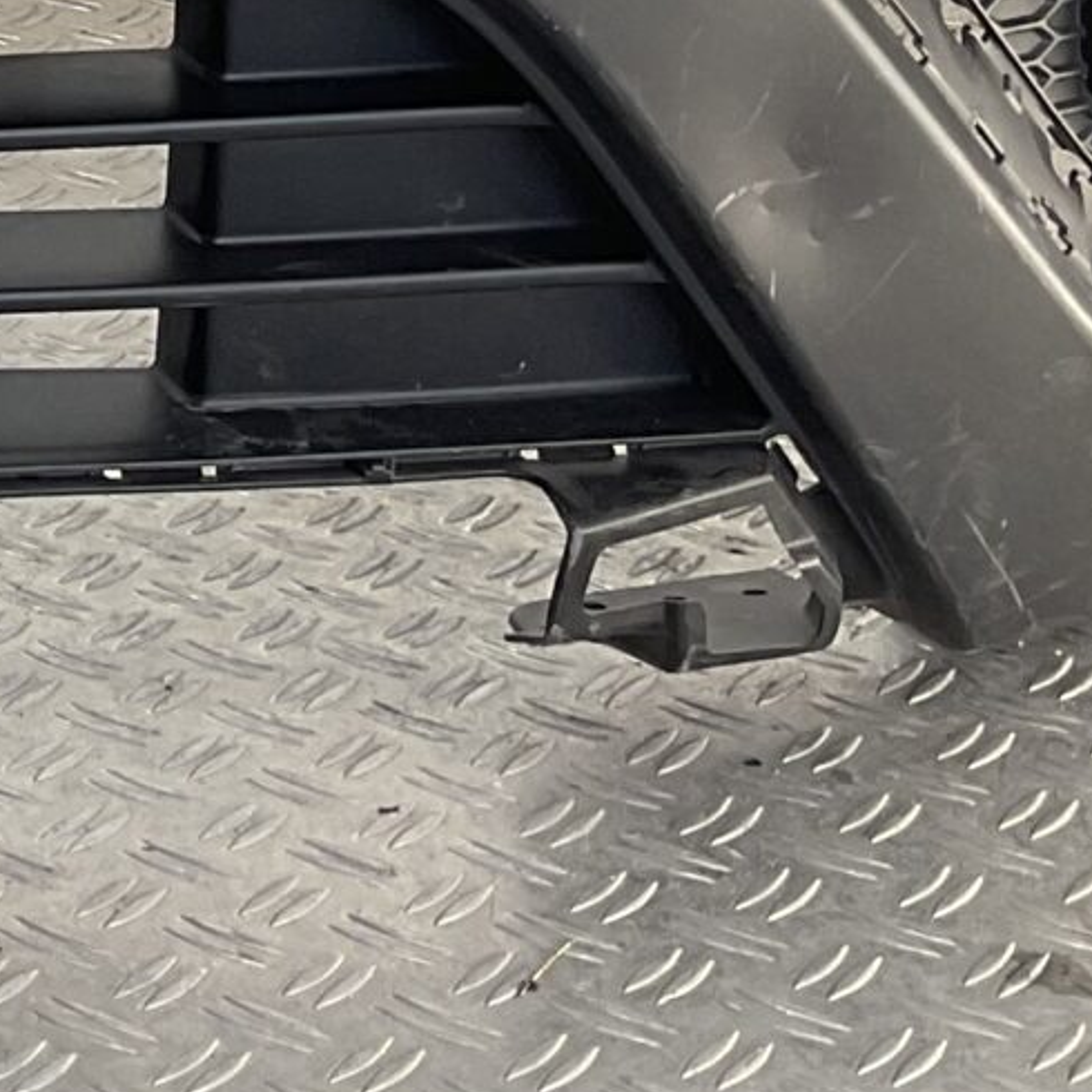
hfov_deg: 11.7
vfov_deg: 12.3
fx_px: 4783
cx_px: -1085
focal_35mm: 134
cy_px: -660
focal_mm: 3
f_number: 1.8
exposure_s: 1/150
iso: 16
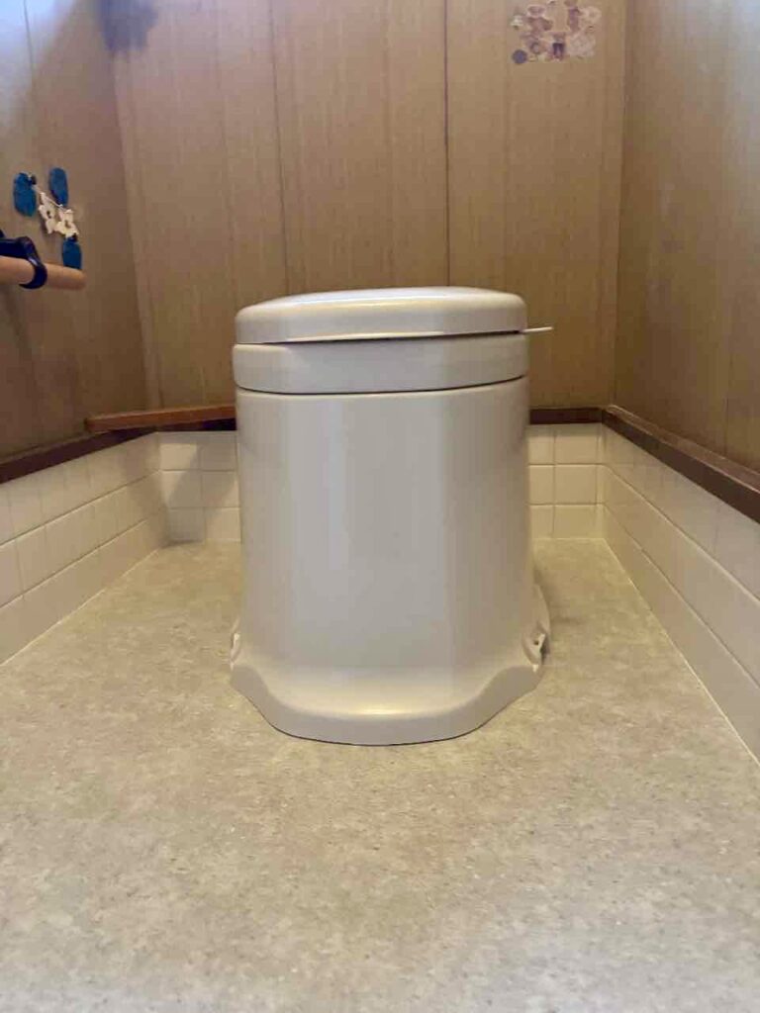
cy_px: 506
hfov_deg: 53.1
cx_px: 380
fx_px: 761
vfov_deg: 67.3
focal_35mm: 26
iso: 500
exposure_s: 1/30
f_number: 1.6
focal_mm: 5.96
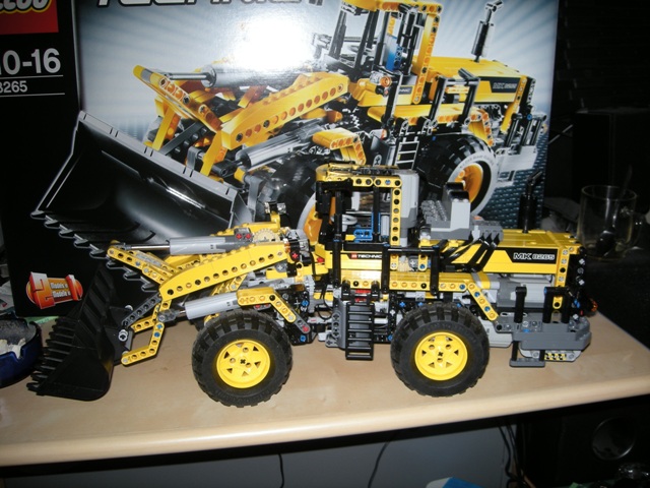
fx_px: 657
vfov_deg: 40.7
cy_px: 244
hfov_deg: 52.6
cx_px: 325
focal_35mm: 35
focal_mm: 5.7
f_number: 2.8
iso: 64
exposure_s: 1/60
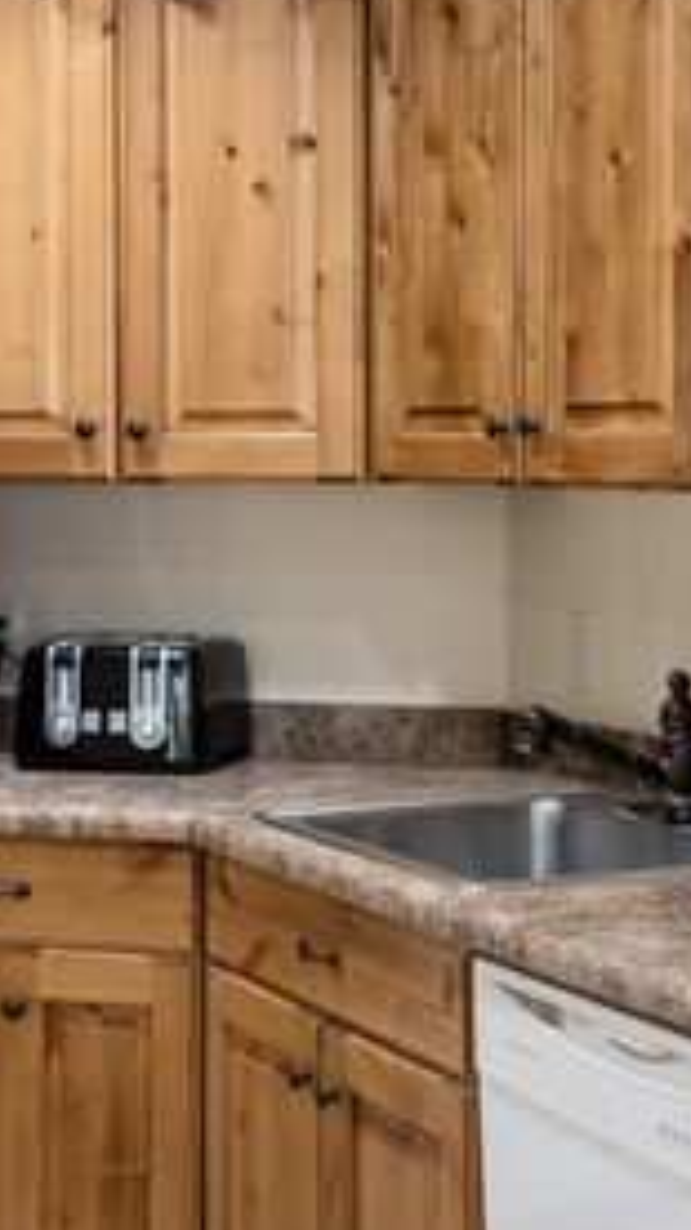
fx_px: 2346
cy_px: 524
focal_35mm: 72
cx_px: 459
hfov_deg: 16.7
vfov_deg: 29.3
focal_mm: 18.5
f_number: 7.1
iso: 500
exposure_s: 1/6
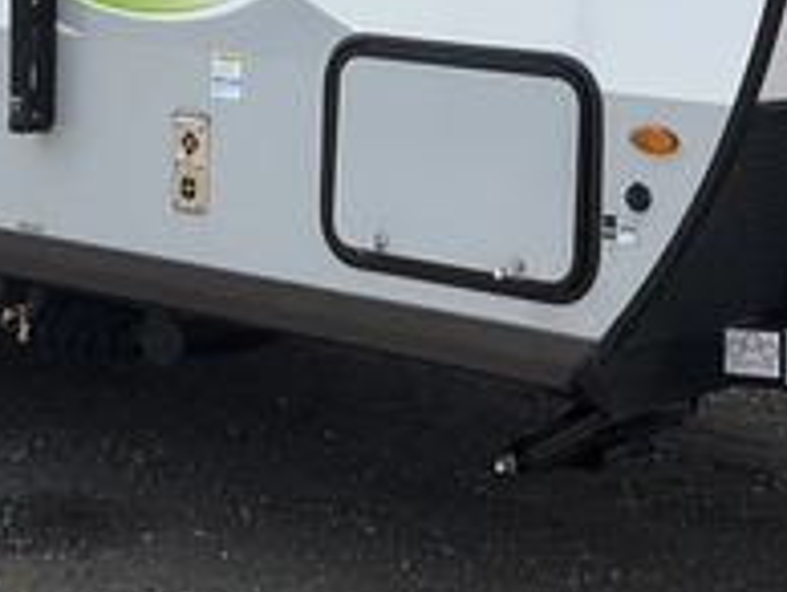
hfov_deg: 17.5
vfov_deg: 12.8
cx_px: 385
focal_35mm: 112
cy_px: -180
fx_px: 2549
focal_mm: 3
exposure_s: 1/2667
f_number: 1.8
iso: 25
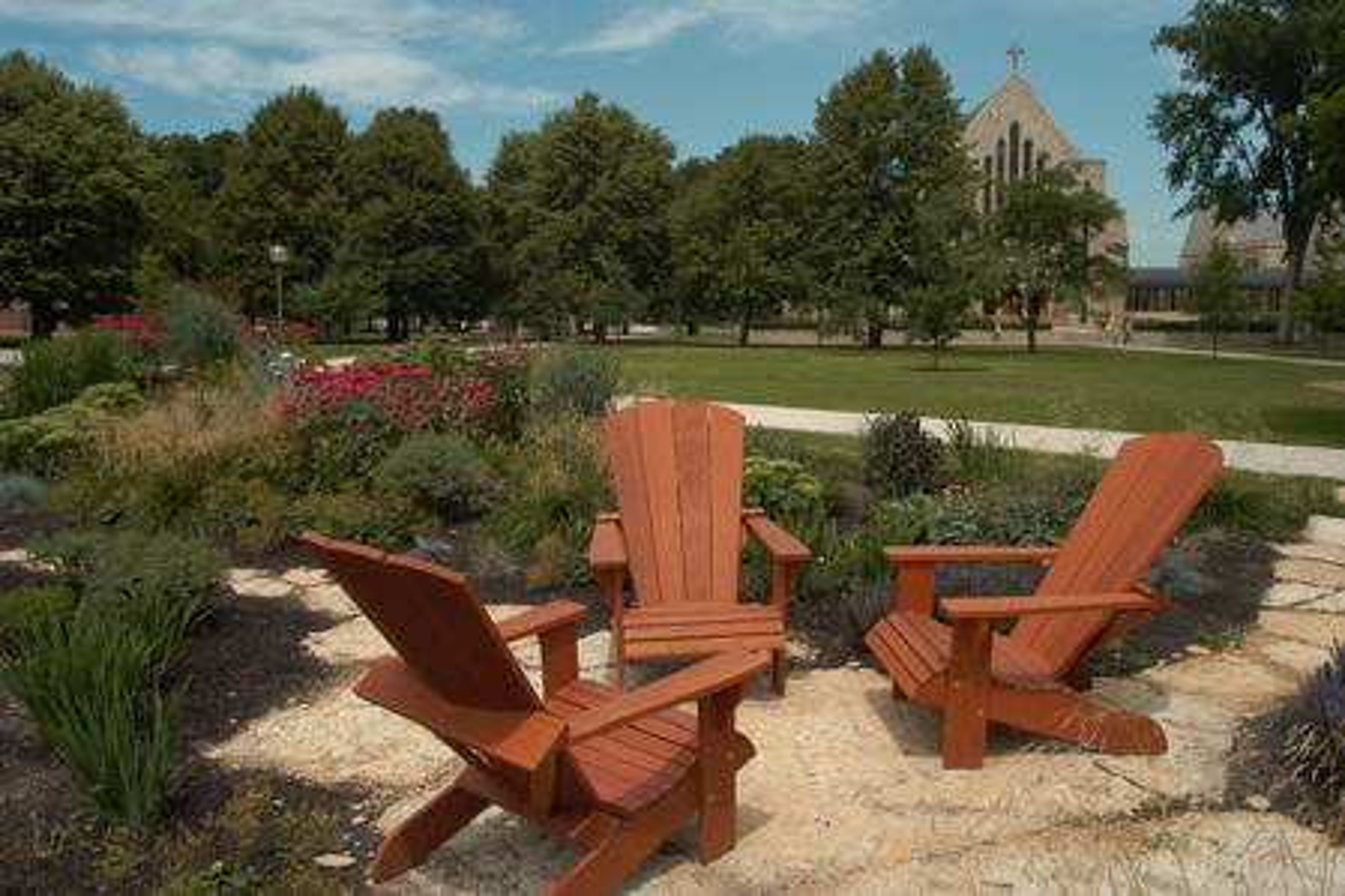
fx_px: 1120
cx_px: 672
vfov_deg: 43.6
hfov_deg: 61.9
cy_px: 448
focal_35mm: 30
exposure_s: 1/350
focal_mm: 20
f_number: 10
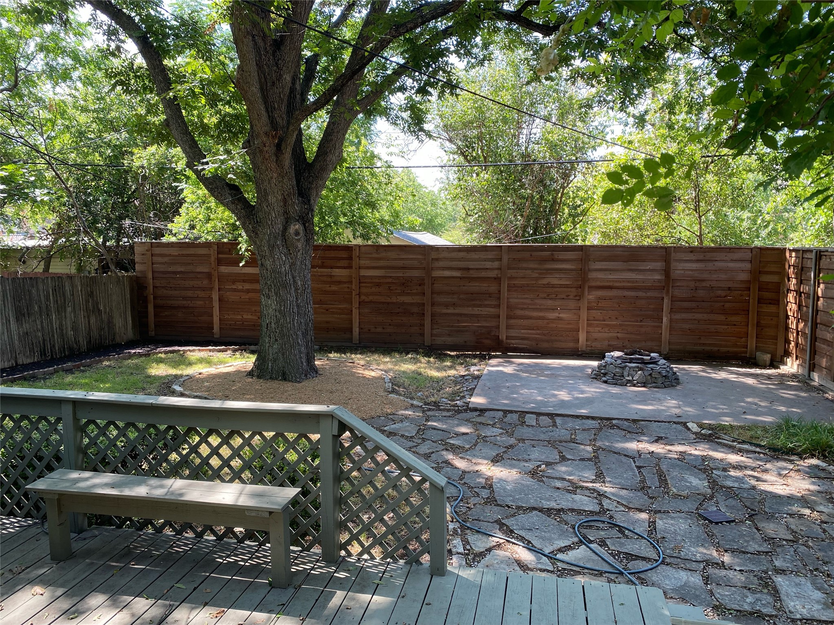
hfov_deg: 67.3
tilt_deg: -6.3
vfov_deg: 53.1
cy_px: 312
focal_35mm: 26
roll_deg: -0.8
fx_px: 626
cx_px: 417
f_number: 1.8
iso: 32
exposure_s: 1/137
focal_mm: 4.25
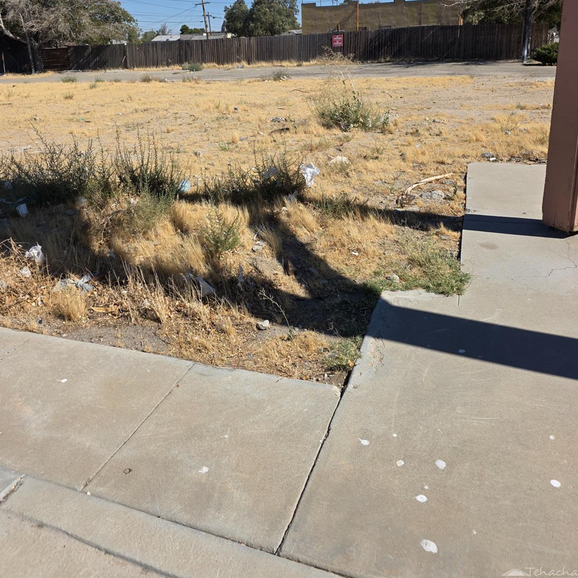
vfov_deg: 56.1
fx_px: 529
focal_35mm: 28
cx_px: 296
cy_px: 194
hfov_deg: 57.3
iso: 64
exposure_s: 1/7944
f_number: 1.7
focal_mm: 6.3
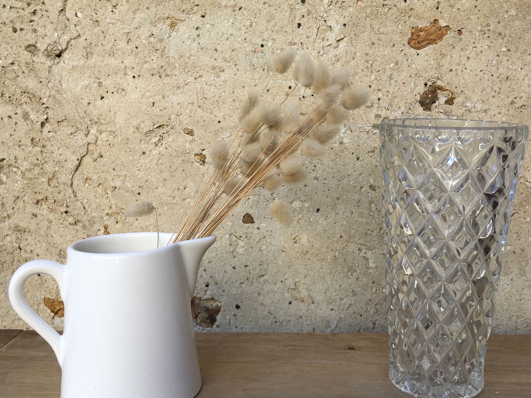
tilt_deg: -9.3
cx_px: 302
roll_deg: +1.1
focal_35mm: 37
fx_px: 568
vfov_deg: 38.6
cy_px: 217
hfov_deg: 50.0
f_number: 2.2
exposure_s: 1/237
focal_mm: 4.15
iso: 25
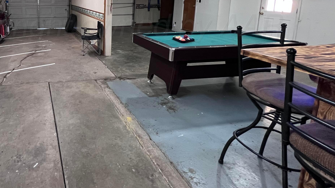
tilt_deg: -9.0
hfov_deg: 70.6
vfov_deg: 46.0
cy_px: 28
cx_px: 65
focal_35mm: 23
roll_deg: +0.5
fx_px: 204
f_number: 1.8
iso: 320
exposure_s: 1/60
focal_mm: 1.57
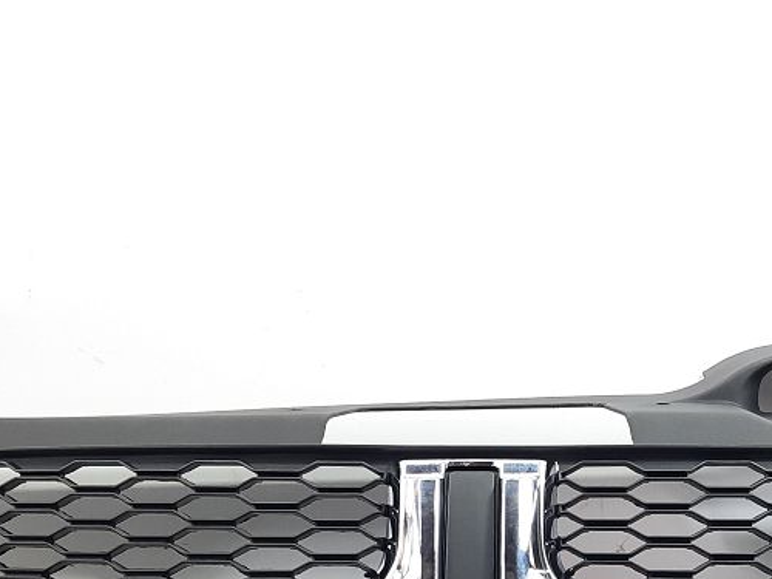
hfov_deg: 31.9
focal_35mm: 60
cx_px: 525
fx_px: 1338
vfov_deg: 22.9
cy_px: 647
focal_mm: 4.6
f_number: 2
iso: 80
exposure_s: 1/50
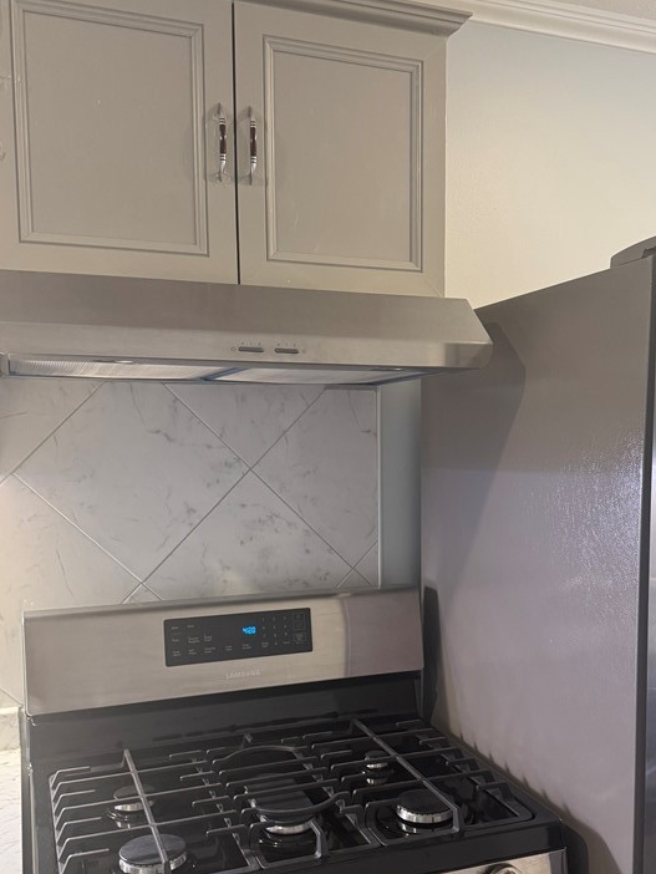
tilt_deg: -5.2
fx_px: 884
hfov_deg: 40.6
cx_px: 381
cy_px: 527
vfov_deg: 52.2
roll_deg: +0.9
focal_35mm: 35
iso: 320
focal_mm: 6.76
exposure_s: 1/60
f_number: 1.78
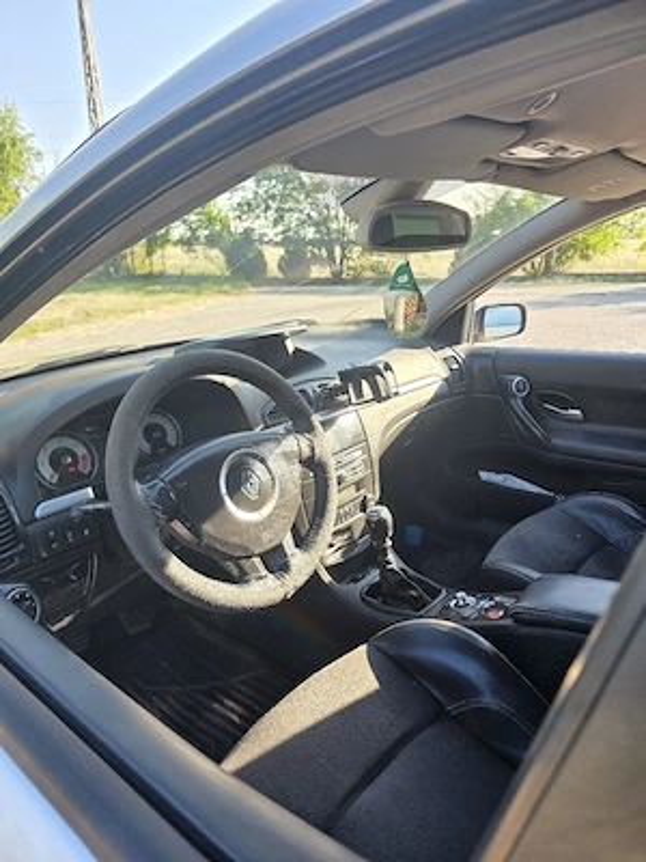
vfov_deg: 73.9
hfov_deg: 58.9
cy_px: 431
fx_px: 572
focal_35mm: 23
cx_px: 323
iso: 50
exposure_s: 1/370
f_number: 1.7
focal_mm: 6.3
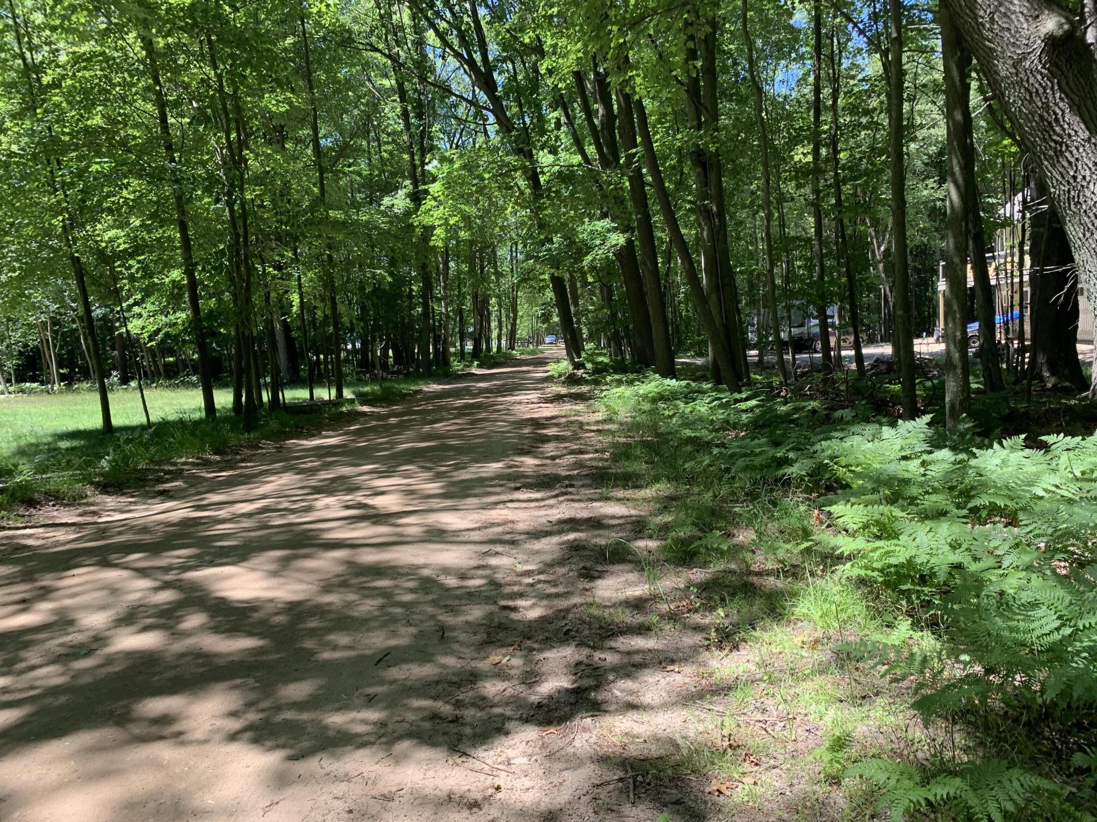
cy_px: 411
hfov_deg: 67.3
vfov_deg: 53.1
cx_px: 548
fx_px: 824
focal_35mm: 26
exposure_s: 1/234
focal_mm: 4.25
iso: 25
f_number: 1.8
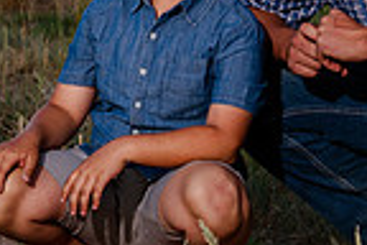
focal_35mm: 221
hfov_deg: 9.3
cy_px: -15
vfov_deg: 6.2
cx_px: 176
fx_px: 2253
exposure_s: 1/250
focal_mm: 55
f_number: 5.6
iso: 200
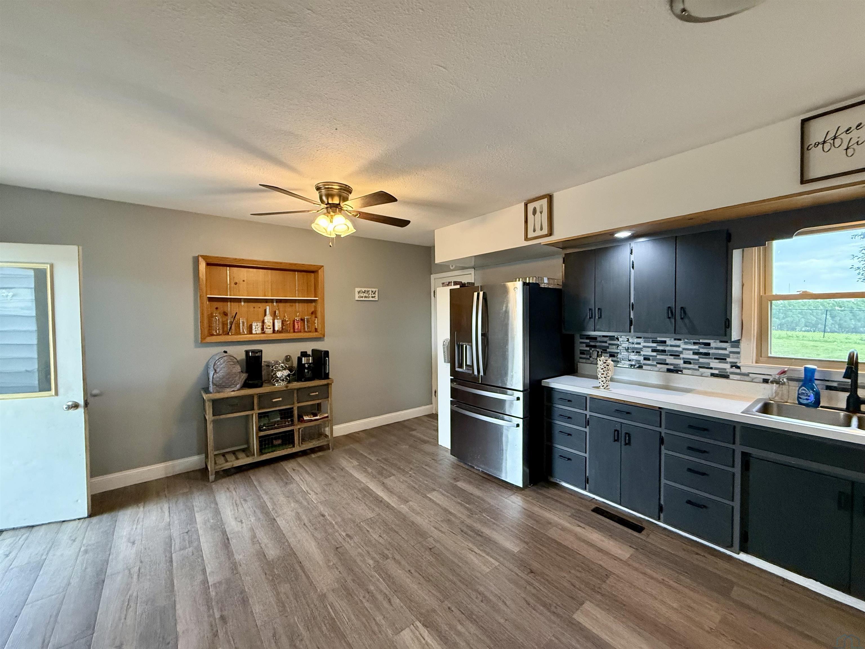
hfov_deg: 102.1
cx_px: 432
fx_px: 350
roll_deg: +0.6
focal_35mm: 14
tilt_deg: -0.6
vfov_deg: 85.7
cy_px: 324
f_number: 2.2
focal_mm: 2.22
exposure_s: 1/60
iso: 500
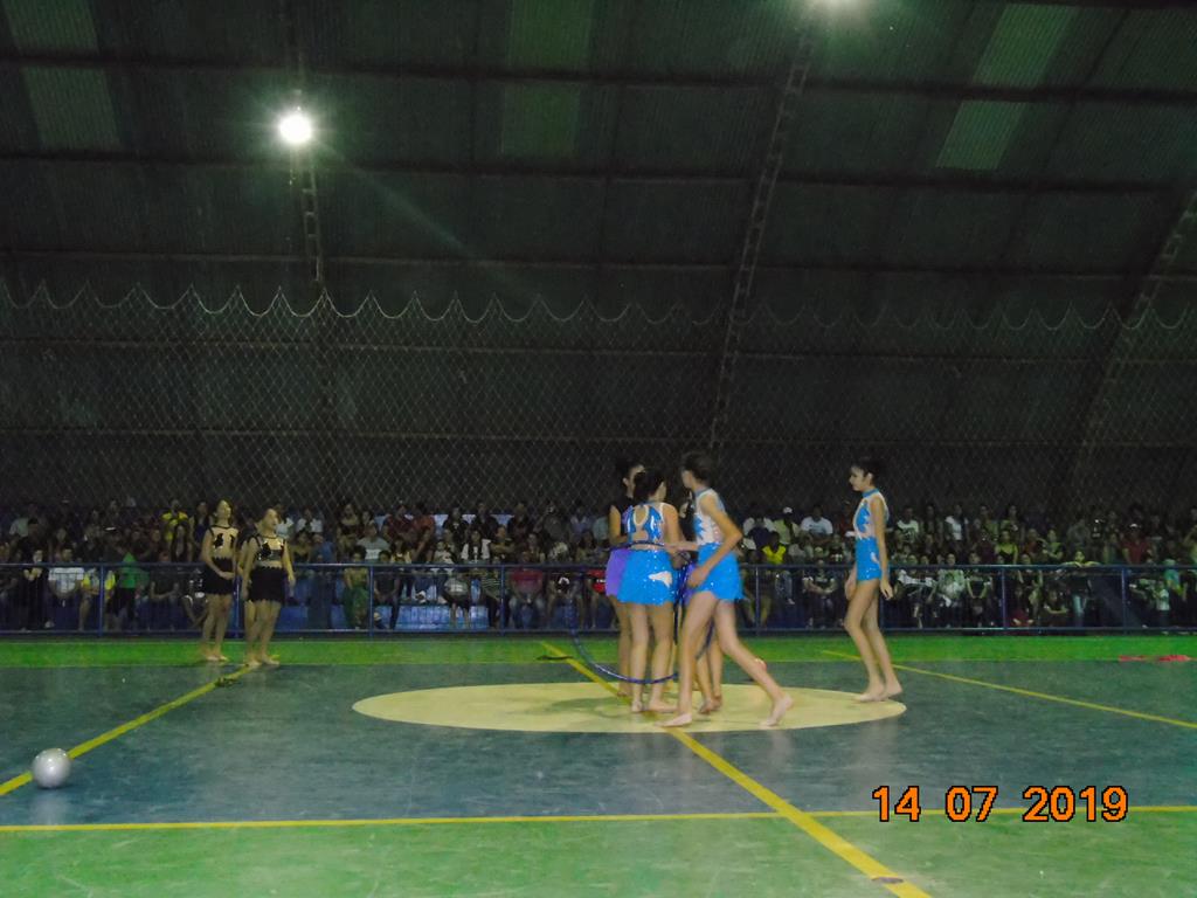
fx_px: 1383
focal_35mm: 40
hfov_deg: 46.8
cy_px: 449
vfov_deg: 36.0
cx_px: 598
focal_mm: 7.1
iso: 1600
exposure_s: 1/50
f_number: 3.9
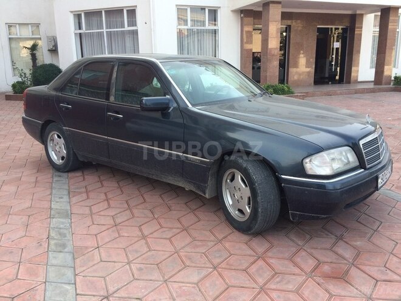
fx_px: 336
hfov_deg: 61.7
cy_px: 150
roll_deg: +1.2
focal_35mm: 29
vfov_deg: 48.2
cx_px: 200
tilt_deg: -14.0
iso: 32
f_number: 2.2
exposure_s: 1/243
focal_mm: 4.15
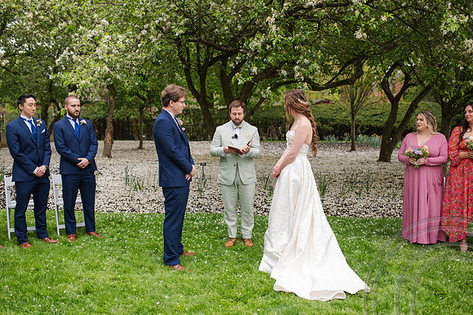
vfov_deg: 36.1
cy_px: 150
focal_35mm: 37
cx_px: 229
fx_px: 483
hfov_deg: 52.1
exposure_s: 1/640
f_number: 3.2
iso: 100
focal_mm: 35
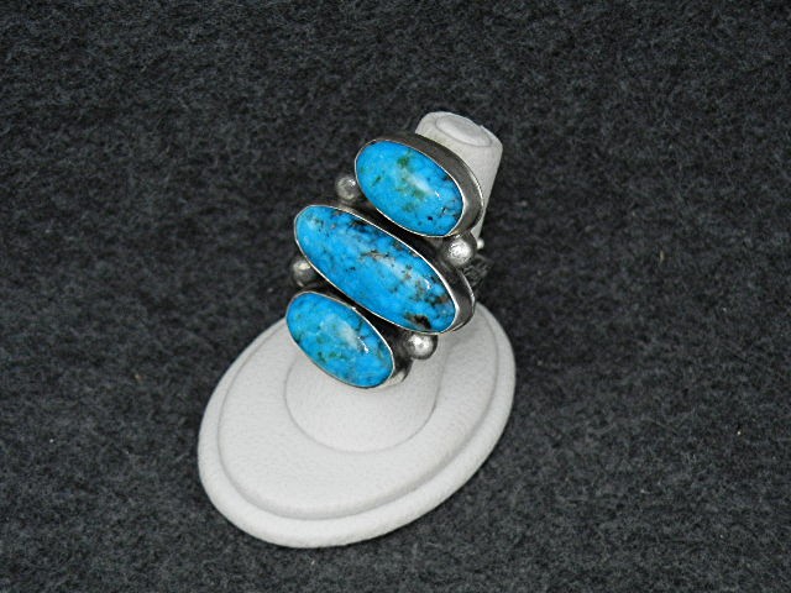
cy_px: 296
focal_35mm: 102
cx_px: 396
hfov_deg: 19.3
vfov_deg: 14.5
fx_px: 2331
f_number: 4.5
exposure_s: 1/30
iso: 676
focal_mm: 18.3
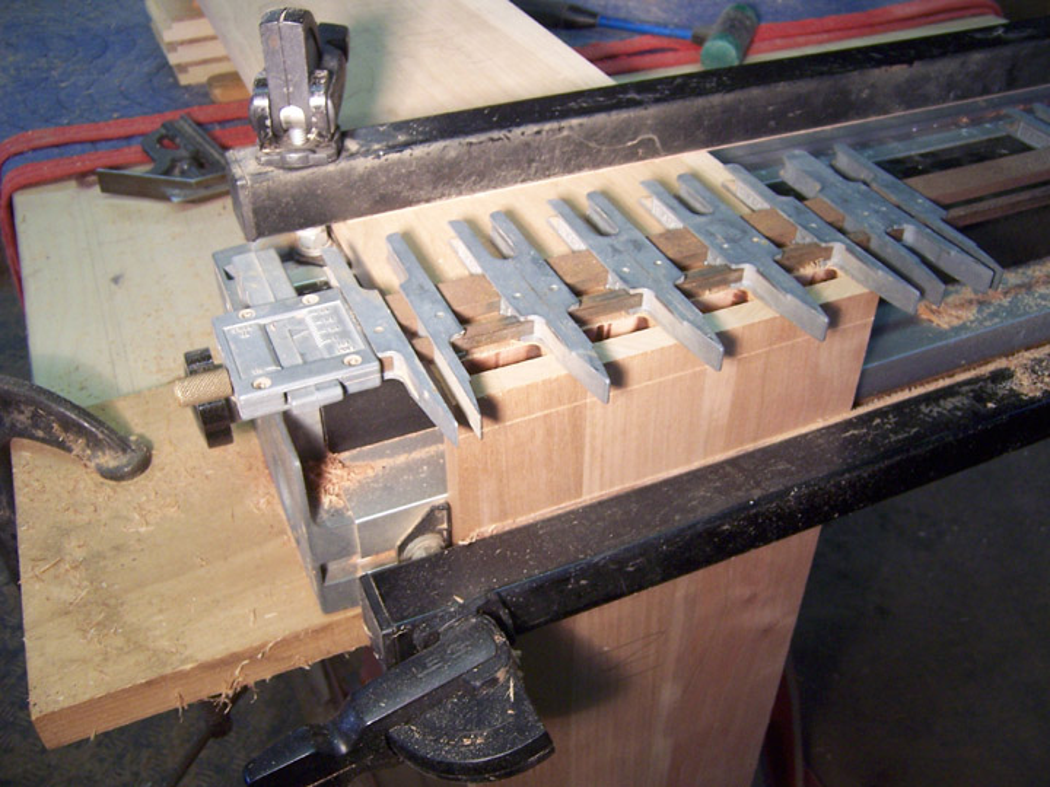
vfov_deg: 42.9
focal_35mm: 33
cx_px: 525
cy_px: 394
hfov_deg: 55.4
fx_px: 1001
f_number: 3.4
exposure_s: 1/30
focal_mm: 5.5
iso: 140
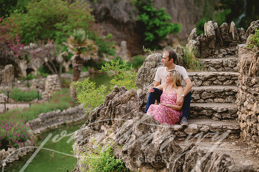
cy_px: 86
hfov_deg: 23.9
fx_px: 611
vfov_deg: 16.1
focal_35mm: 85
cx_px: 130
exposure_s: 1/800
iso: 80
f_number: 2
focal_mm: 85
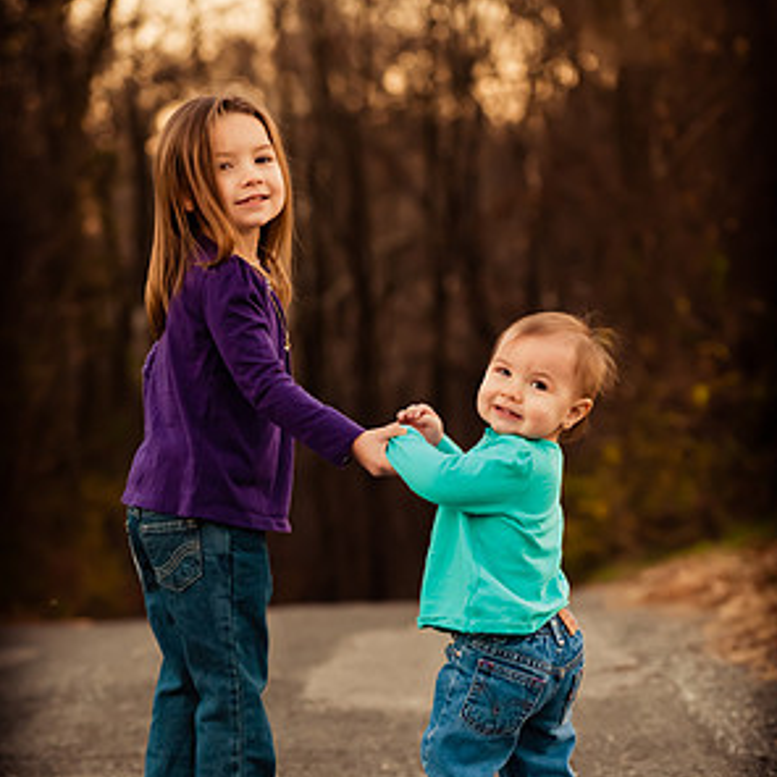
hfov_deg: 9.8
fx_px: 4520
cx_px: 390
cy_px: 472
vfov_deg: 9.8
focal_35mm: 178
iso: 800
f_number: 3.5
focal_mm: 92
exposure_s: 1/200
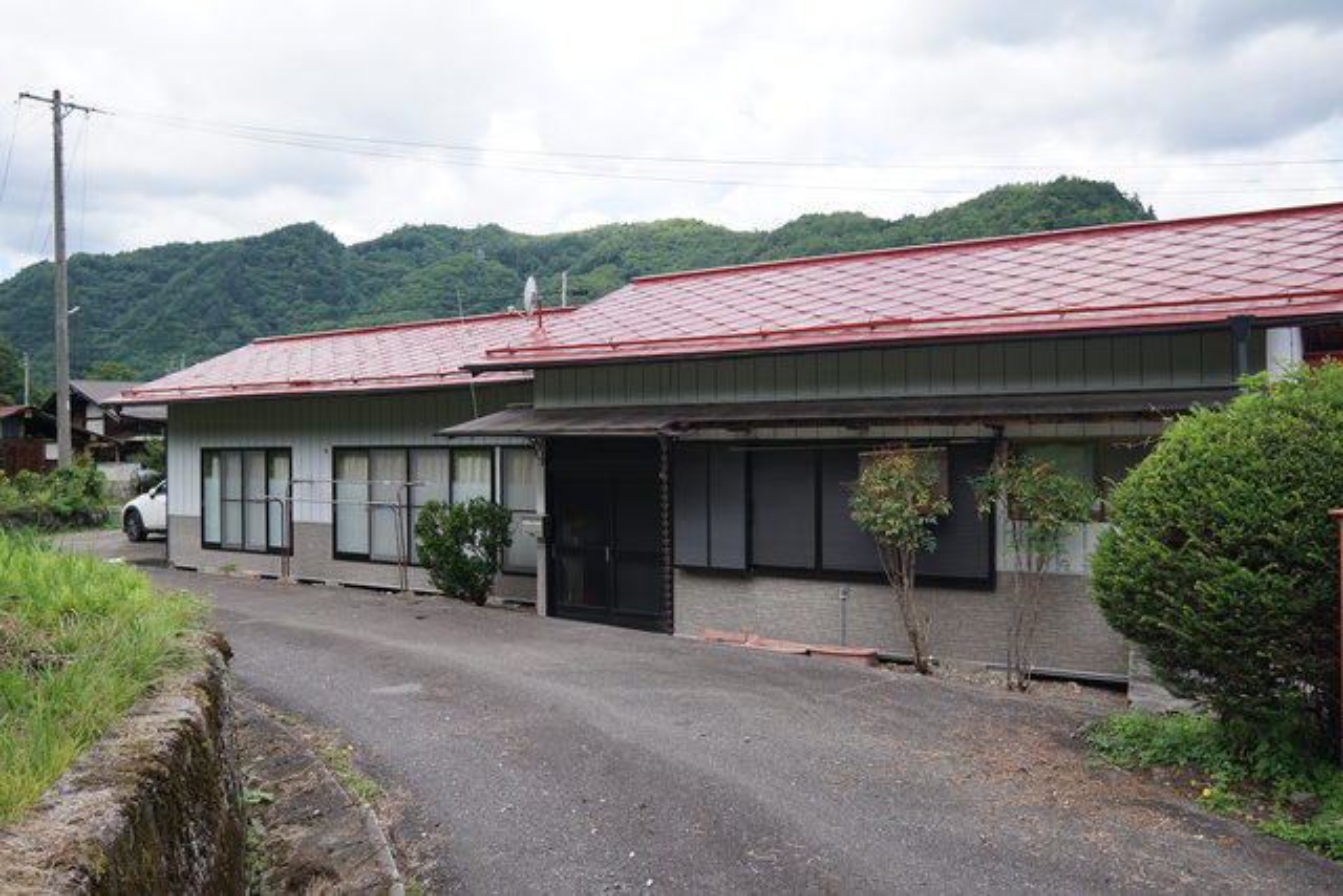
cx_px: 672
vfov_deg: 45.7
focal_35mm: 28
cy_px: 448
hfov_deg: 64.5
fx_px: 1063
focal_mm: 19
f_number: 4.5
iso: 100
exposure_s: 1/320
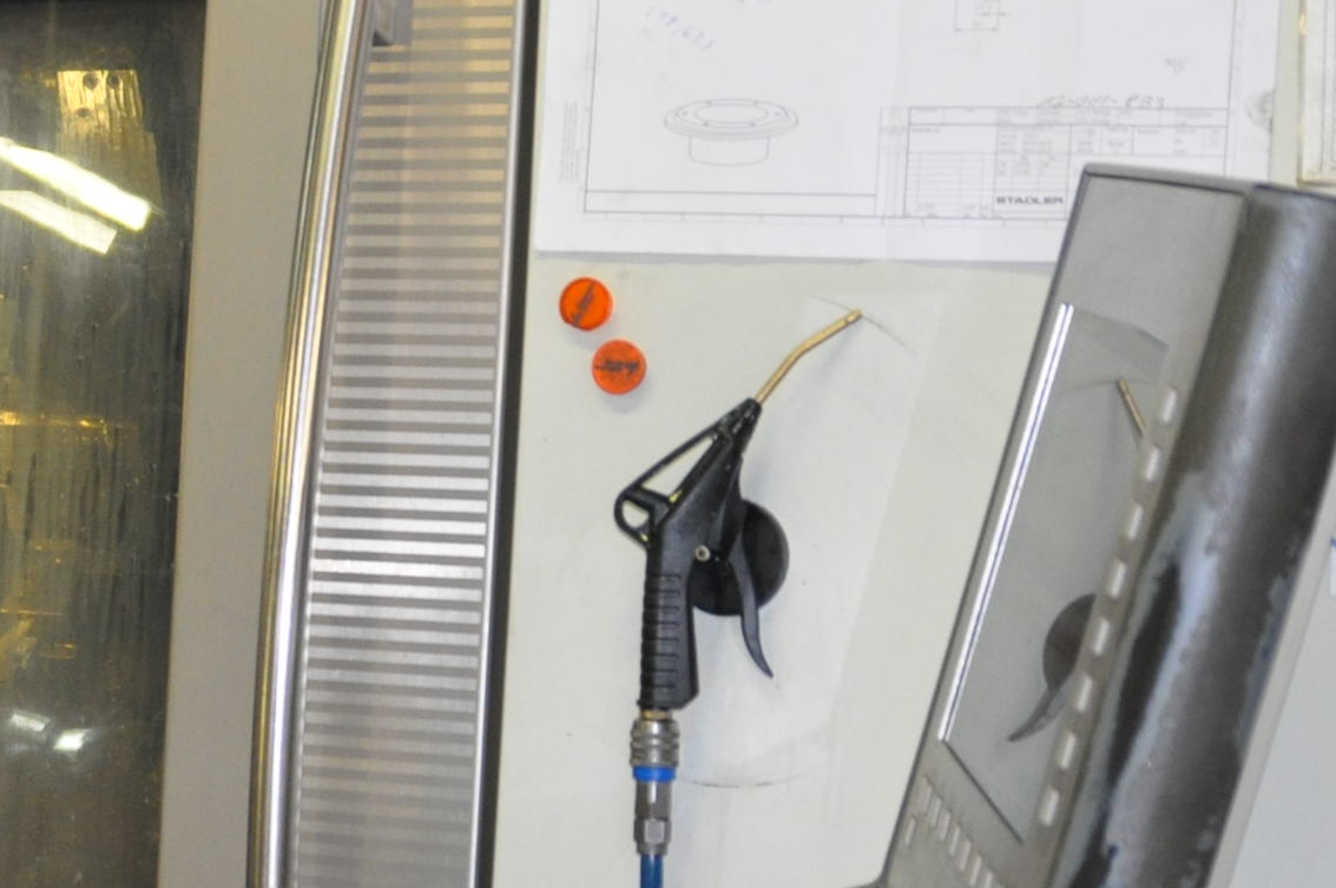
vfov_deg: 12.8
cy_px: 487
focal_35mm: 106
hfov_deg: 18.6
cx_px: -48
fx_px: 3945
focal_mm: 25
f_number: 3.8
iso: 800
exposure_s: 1/60
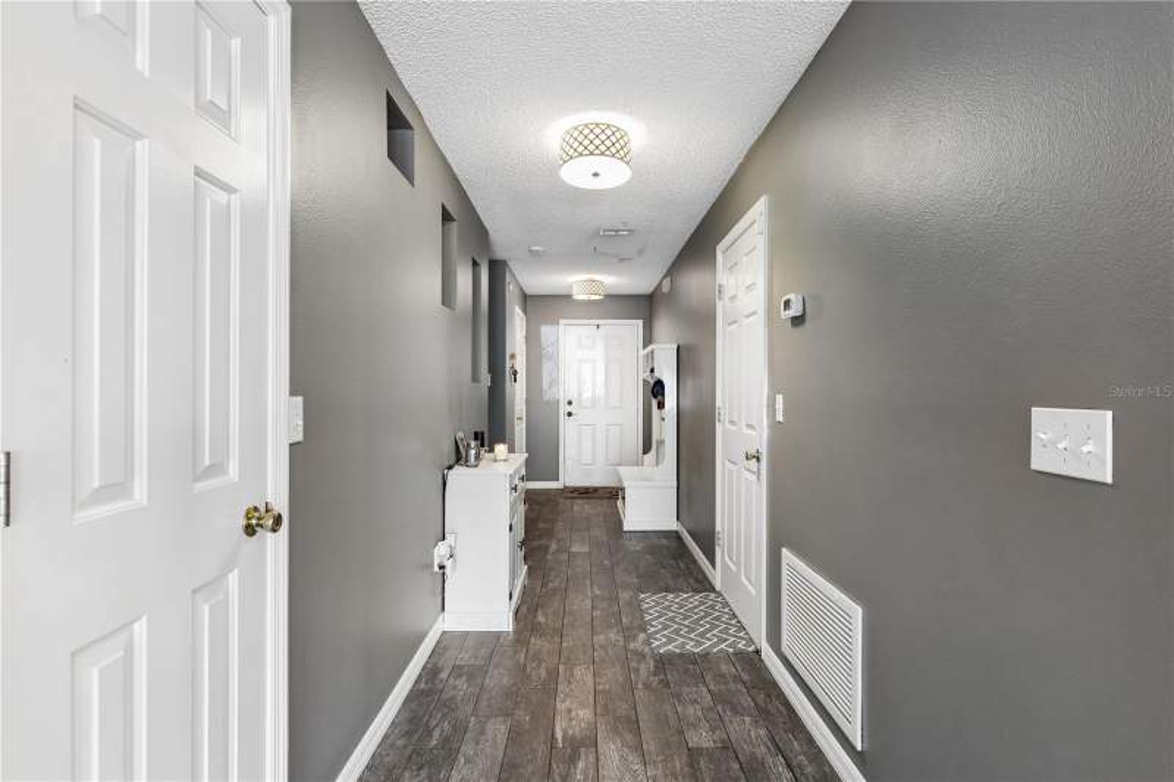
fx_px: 554
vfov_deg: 70.4
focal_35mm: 17
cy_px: 391
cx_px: 587
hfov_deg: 93.3
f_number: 9
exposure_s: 1/6
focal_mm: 17
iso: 1000
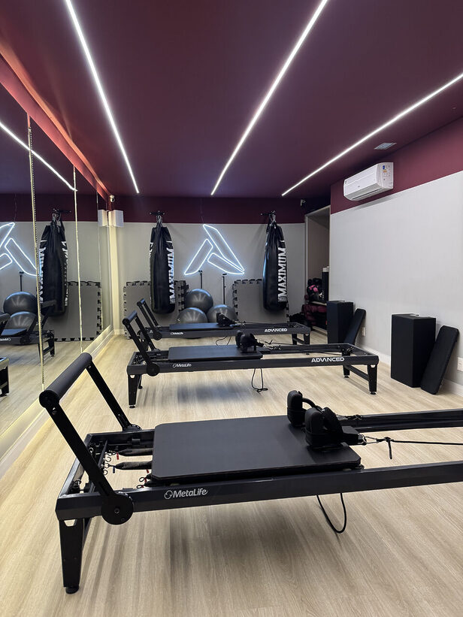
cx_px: 232
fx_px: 428
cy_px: 308
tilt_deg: -5.8
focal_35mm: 24
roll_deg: +0.7
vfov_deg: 71.6
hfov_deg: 56.8
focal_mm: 6.76
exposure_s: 1/60
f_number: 1.78
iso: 200
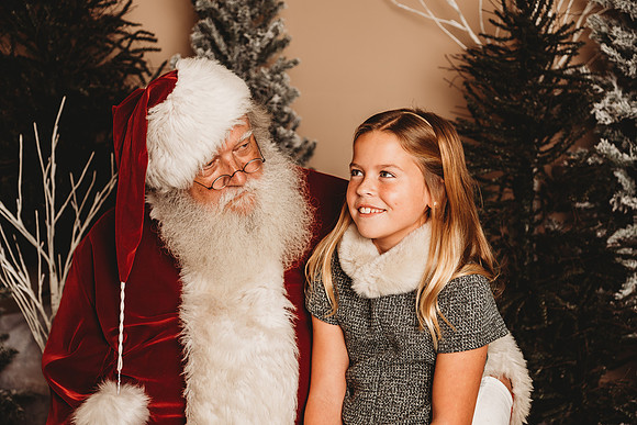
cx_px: 318
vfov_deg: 23.4
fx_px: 1026
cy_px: 212
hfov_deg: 34.5
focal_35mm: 58
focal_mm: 58
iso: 100
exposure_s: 1/160
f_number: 4
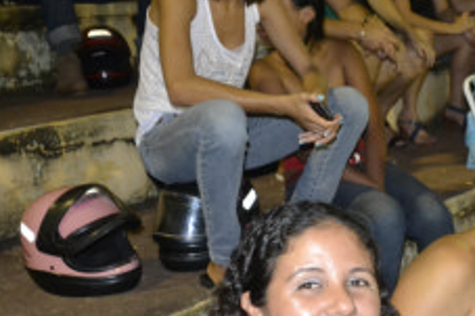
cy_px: 240
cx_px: 483
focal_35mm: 66
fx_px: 870
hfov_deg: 28.5
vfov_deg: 20.4
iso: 3200
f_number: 3.5
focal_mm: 20
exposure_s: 1/60
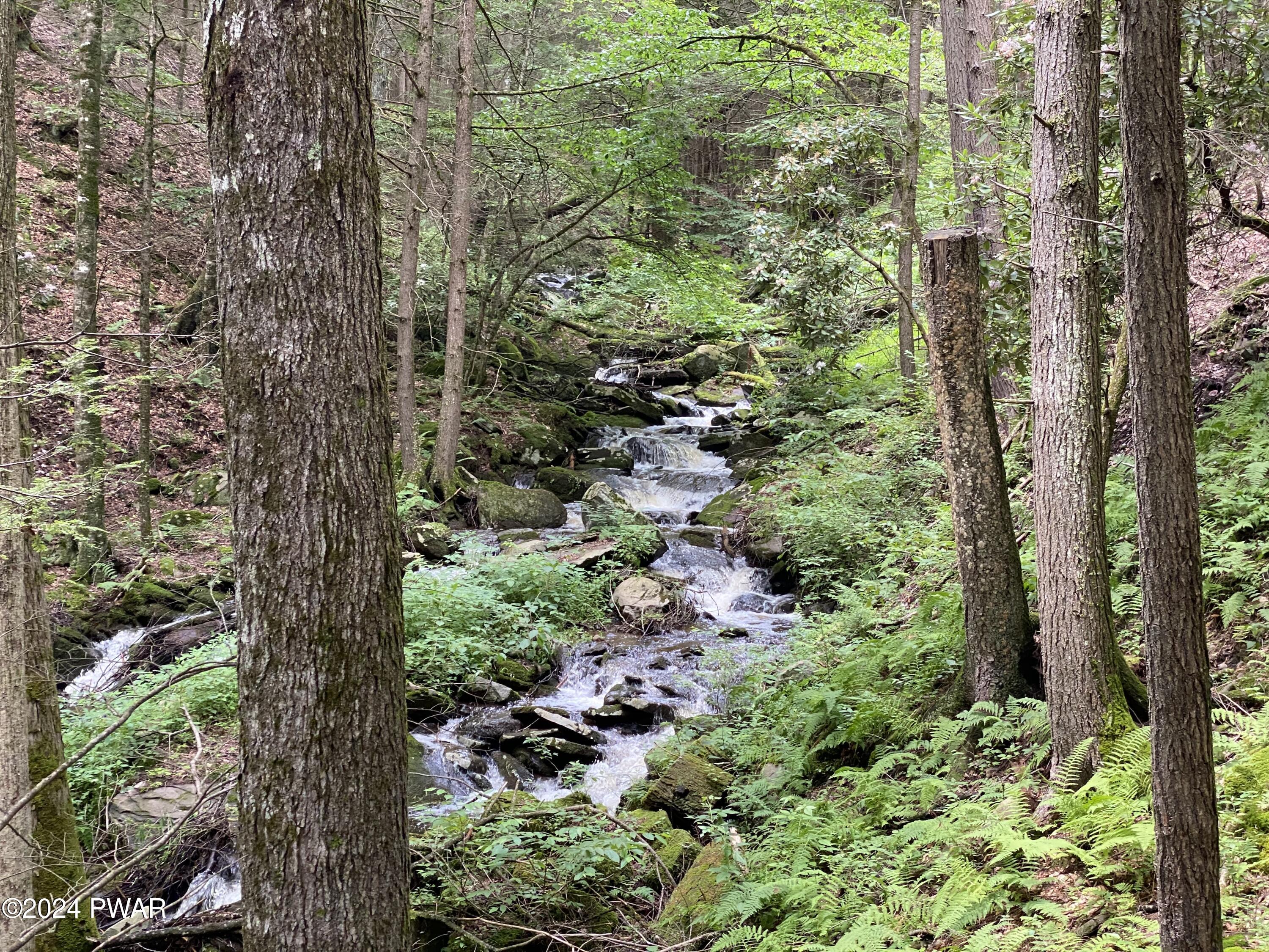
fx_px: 1906
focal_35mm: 52
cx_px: 634
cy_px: 476
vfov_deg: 28.0
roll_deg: -3.1
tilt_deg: -1.3
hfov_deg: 36.8
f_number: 2
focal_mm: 6
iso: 160
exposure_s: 1/101
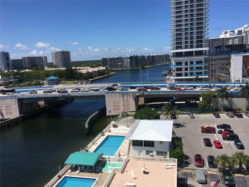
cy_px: 94
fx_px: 209
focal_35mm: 29
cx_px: 124
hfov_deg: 61.7
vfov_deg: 48.2
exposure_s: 1/2262
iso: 25
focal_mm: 4.15
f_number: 2.2
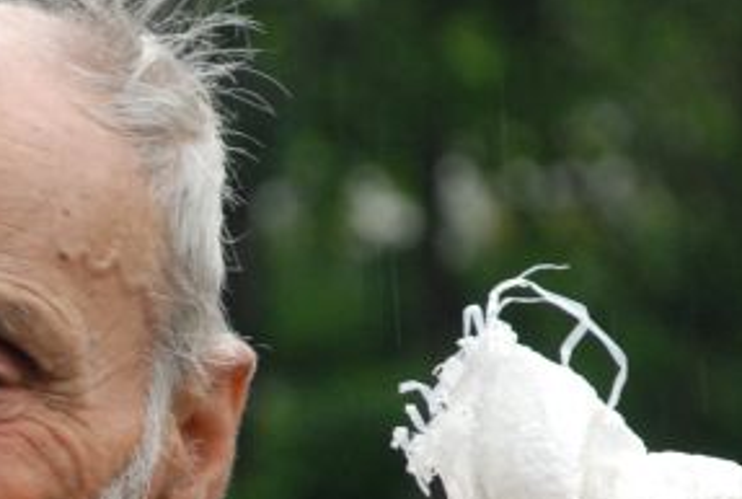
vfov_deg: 3.1
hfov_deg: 4.6
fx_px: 9228
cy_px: 719
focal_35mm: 447
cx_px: -215
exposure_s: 1/125
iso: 500
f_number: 5.6
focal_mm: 95
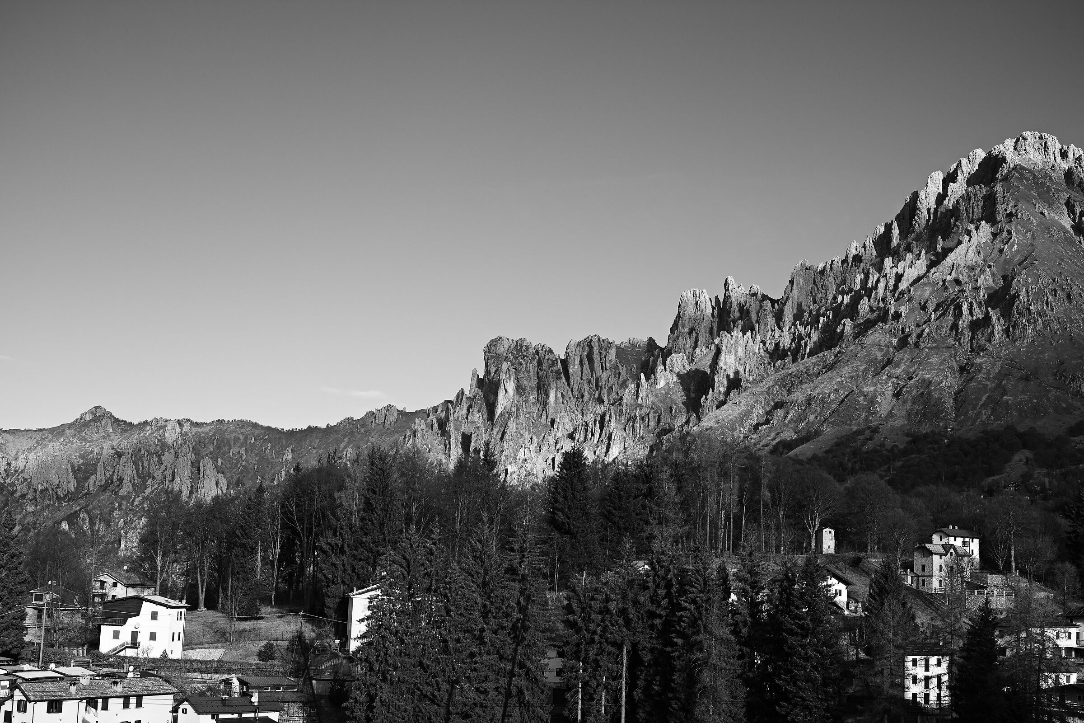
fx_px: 1355
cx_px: 542
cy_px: 362
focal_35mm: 45
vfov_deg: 29.9
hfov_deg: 43.6
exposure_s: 1/250
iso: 100
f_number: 6.3
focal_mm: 30
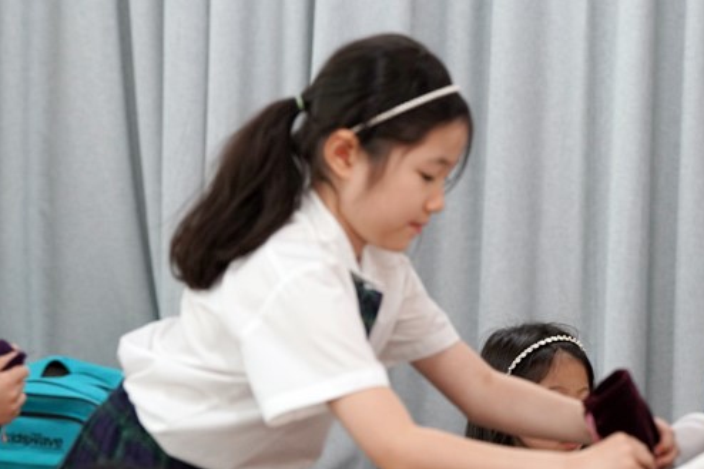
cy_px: 239
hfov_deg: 11.0
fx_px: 3636
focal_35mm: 186
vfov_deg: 7.4
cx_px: 516
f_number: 4
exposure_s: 1/160
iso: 1600
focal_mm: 102
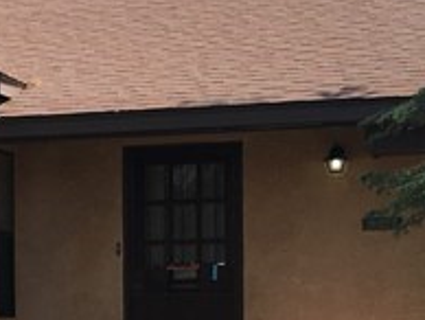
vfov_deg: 9.5
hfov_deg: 12.6
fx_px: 1881
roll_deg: +0.0
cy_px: 445
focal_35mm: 153
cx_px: -64
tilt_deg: -2.7
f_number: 2.2
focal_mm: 4.15
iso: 25
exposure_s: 1/620
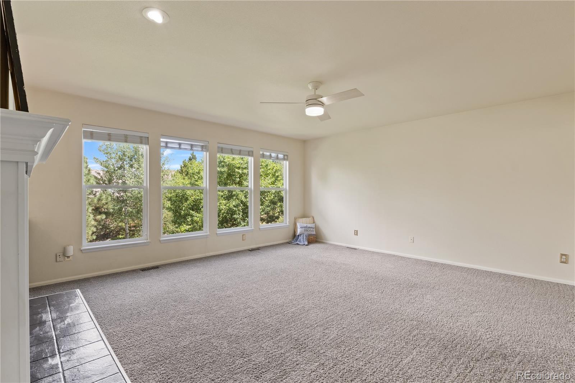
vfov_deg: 71.1
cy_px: 192
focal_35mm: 17
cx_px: 288
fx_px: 268
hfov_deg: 94.0
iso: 125
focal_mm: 11.2
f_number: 9
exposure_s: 1/3
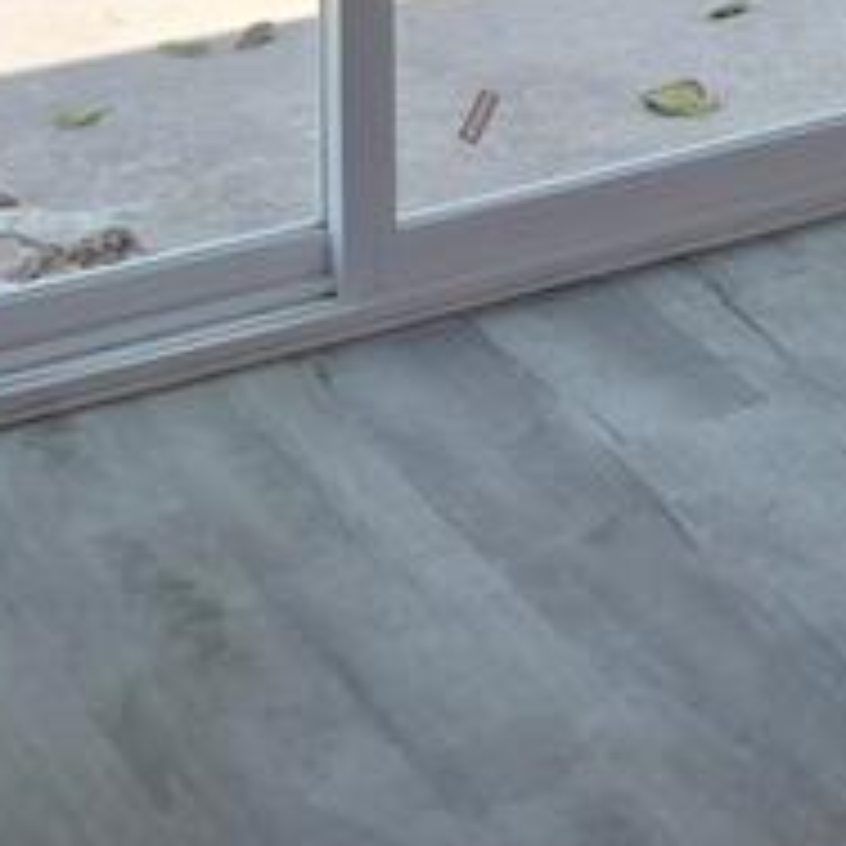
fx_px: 3069
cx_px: 1310
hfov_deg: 14.5
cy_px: -738
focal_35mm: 111
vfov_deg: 13.8
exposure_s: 1/728
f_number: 1.8
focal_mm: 5.4
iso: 80
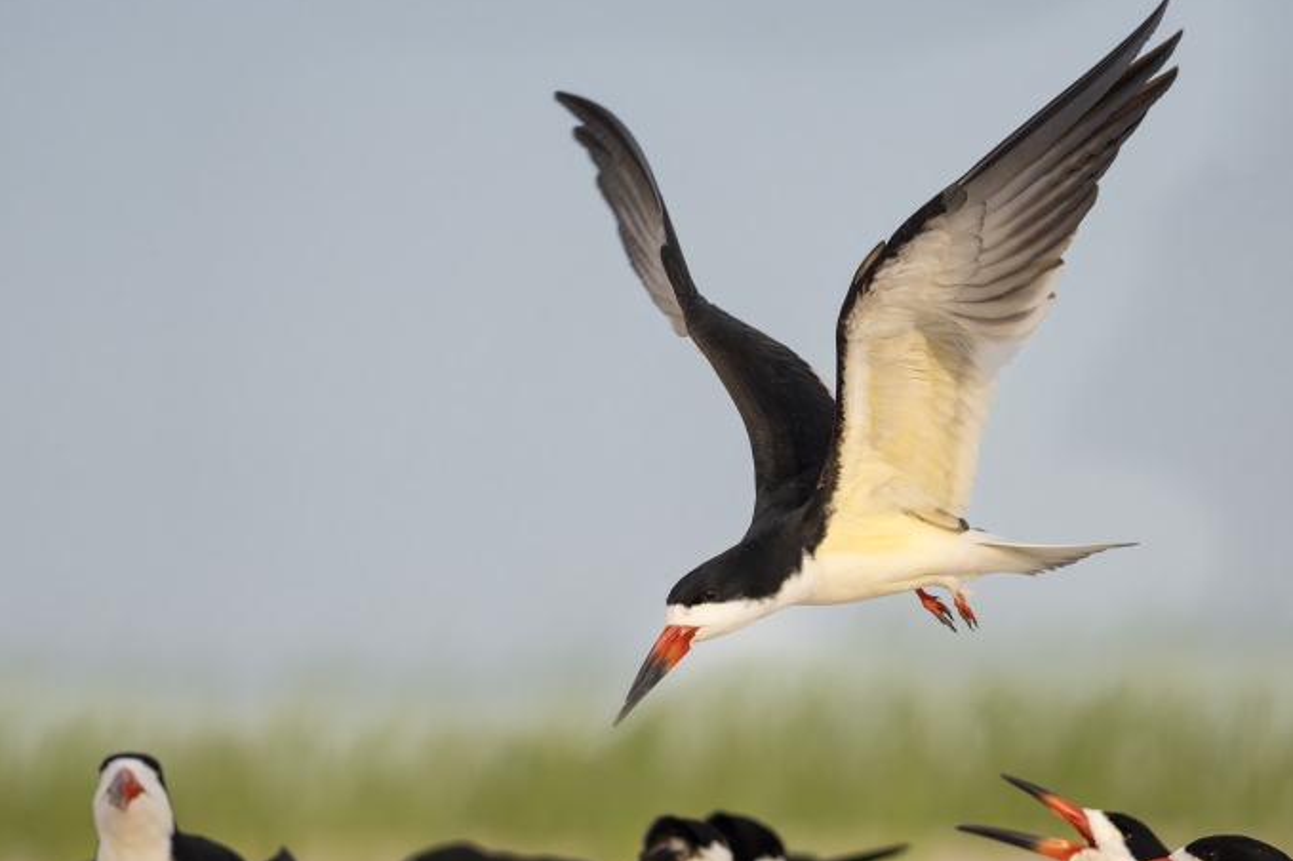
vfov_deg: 2.0
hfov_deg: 3.0
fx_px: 24590
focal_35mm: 685
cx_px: 604
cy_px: 464
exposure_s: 1/2500
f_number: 8
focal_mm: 581
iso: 2000
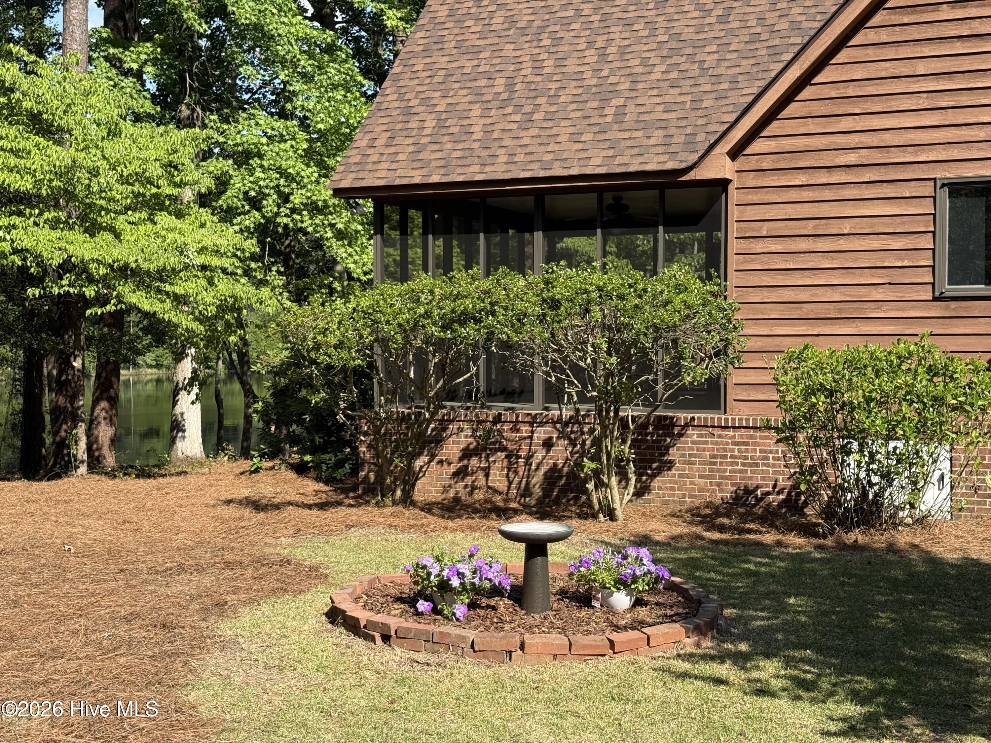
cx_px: 496
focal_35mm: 48
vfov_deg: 30.3
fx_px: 1374
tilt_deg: -0.4
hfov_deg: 39.7
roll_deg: +0.3
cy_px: 372
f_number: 1.78
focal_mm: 6.76
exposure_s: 1/2762
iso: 100
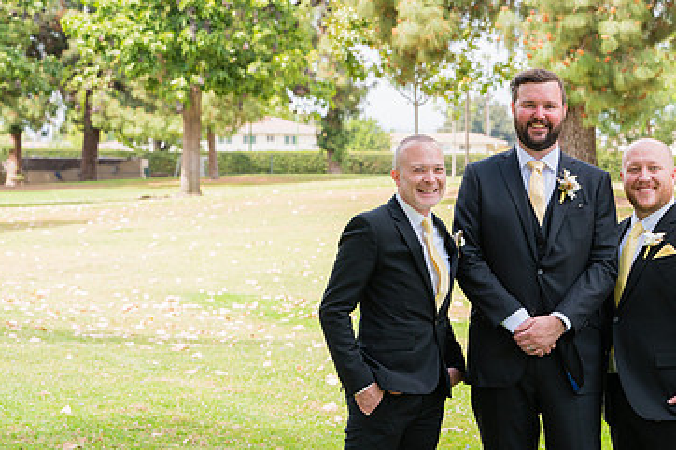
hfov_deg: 18.1
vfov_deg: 12.2
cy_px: 317
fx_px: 2102
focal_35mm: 112
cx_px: 530
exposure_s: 1/1000
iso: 500
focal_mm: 70
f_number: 5.6
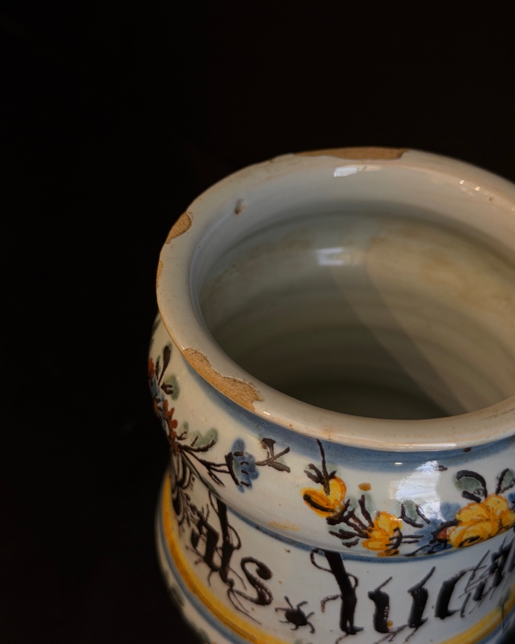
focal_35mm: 51
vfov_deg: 36.6
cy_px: 314
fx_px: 971
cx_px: 259
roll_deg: -3.4
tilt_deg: -44.0
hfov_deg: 29.7
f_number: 1.78
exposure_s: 1/50
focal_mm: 6.76
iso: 80
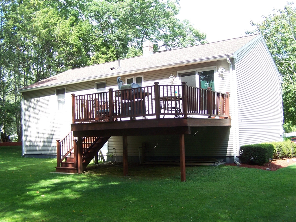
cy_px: 111
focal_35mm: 38
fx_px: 325
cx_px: 148
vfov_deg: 37.7
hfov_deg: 49.0
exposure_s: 1/180
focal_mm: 6.3
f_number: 2.8
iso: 80
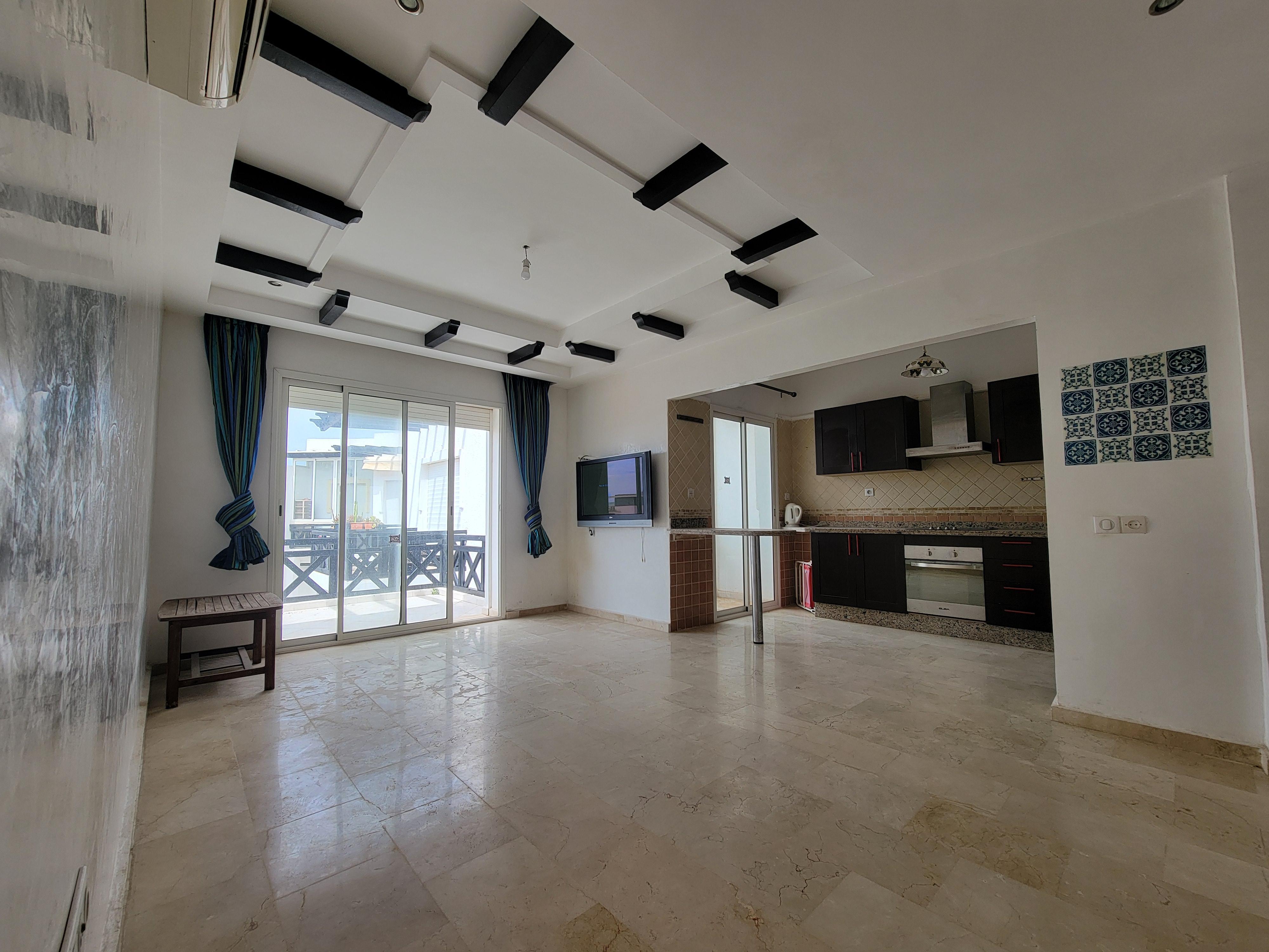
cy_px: 476
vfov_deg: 89.9
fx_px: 477
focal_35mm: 13
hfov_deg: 106.2
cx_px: 634
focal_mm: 2.2
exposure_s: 1/288
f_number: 2.2
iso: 50
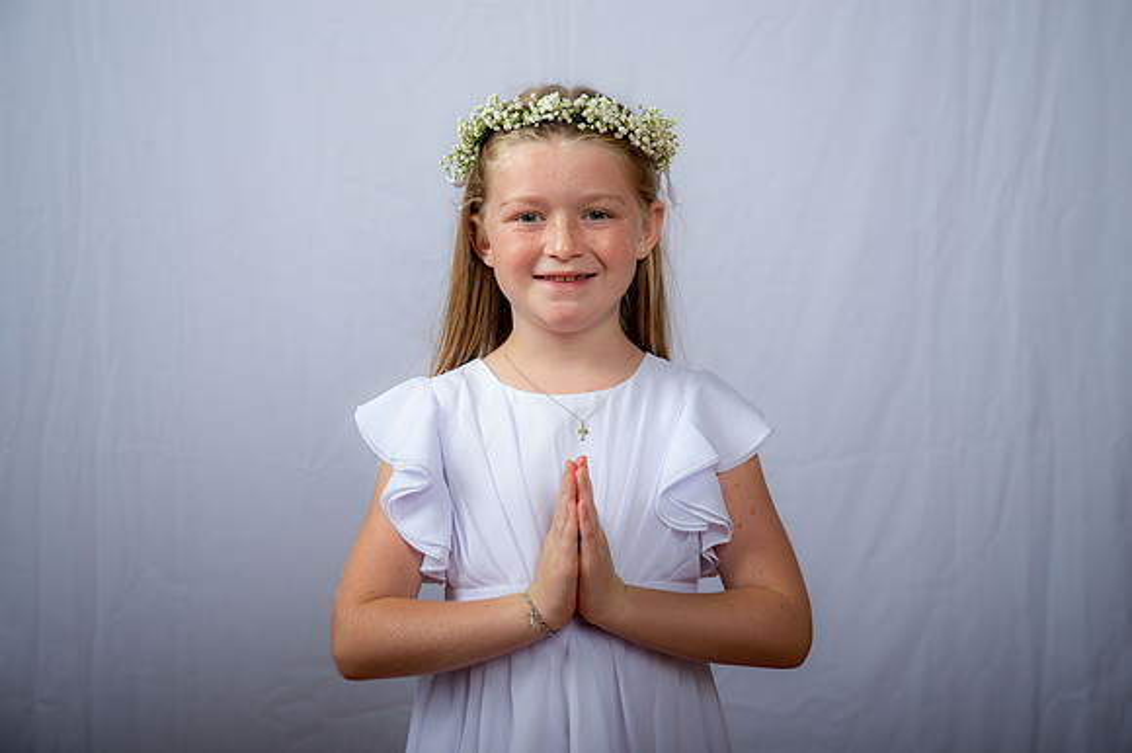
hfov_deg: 30.5
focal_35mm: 66
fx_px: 2074
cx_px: 566
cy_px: 376
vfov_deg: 20.6
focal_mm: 66
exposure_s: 1/200
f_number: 6.3
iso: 250
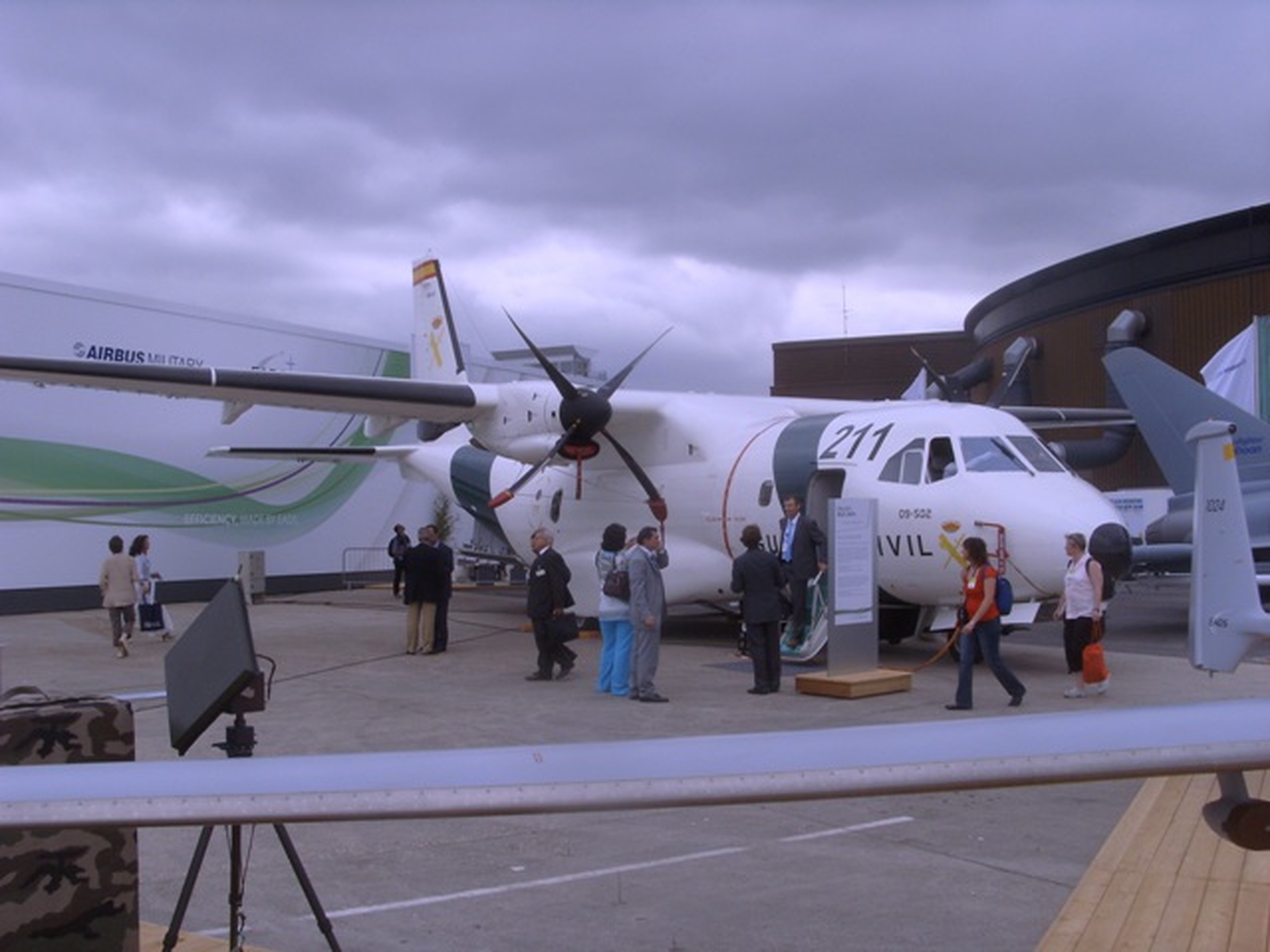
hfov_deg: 51.4
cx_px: 635
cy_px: 476
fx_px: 1321
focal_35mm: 36
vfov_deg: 39.7
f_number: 5.5
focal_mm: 6
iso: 80
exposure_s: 1/500
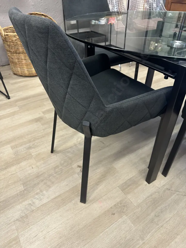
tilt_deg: -37.9
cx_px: 93
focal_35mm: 24
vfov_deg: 71.6
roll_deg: +1.3
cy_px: 124
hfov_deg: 56.8
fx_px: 172
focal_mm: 6.86
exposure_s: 1/50
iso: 160
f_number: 1.78
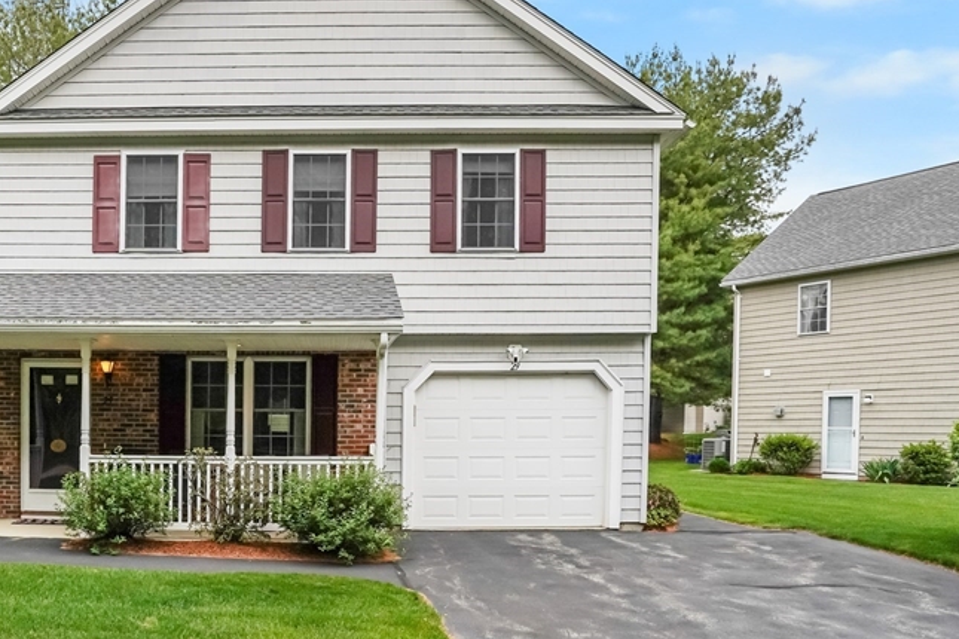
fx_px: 719
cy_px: 139
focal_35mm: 27
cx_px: 315
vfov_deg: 45.8
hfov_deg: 65.5
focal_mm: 17
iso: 250
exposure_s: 1/160
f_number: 11
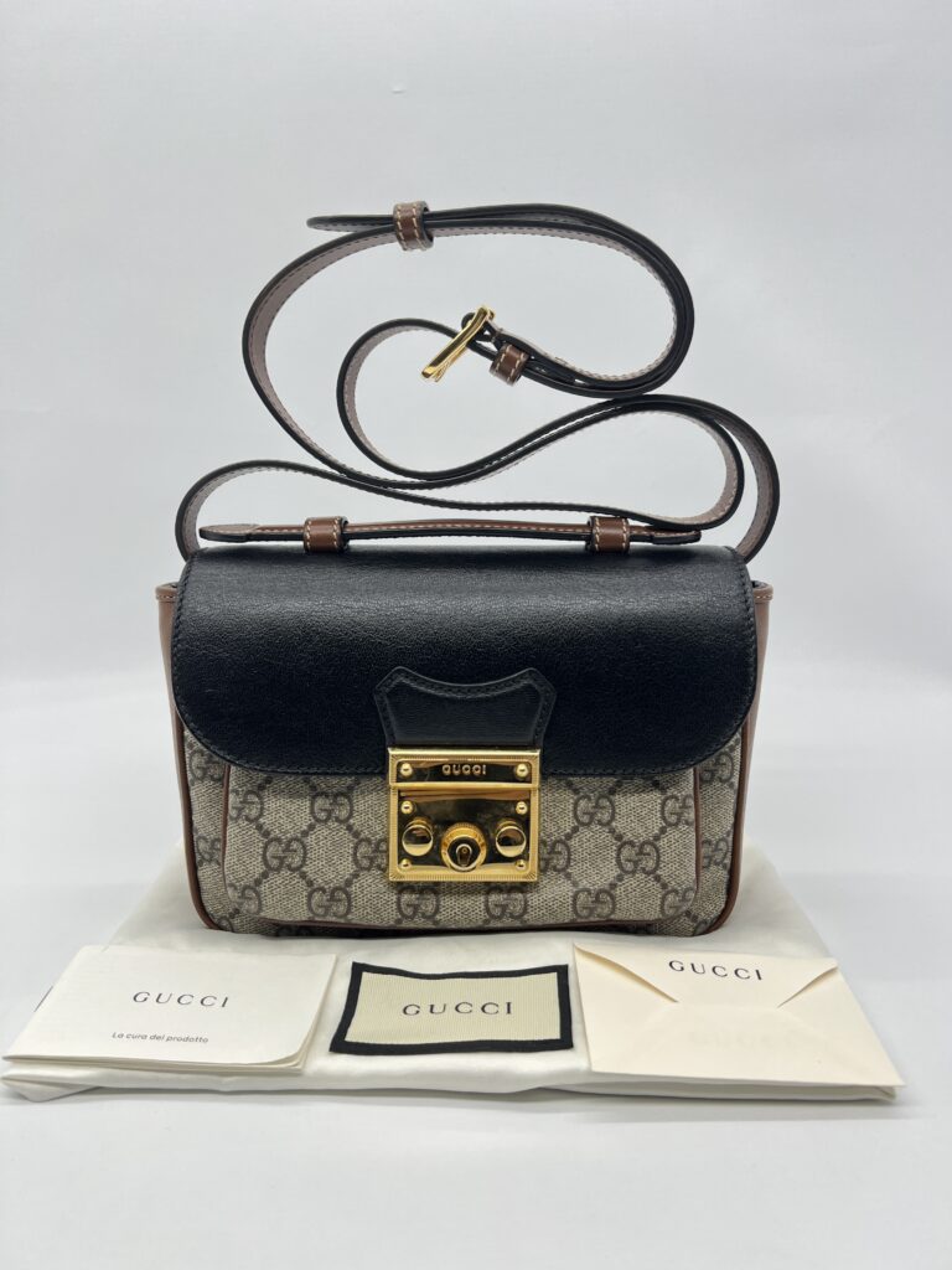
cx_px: 476
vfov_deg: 67.3
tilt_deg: -11.9
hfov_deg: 53.1
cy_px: 635
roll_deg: +0.0
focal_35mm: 26
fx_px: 953
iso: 40
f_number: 1.5
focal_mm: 5.7
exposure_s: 1/100
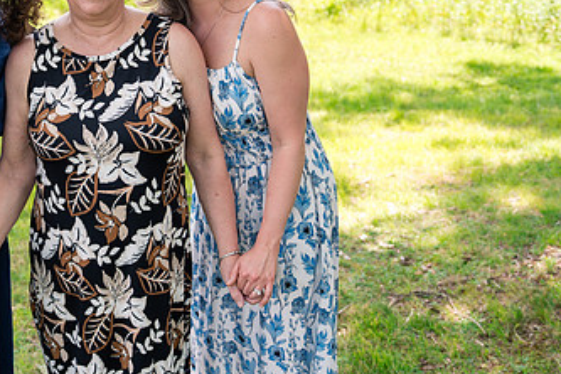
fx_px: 841
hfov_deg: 35.6
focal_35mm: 54
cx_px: 106
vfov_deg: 24.8
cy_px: 99
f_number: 3.2
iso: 200
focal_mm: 31
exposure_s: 1/250
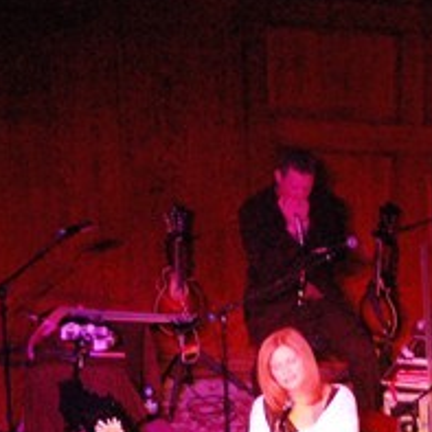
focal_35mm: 273
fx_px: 3855
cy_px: 382
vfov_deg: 6.4
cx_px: 344
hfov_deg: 6.4
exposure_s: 1/13
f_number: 4.2
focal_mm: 66
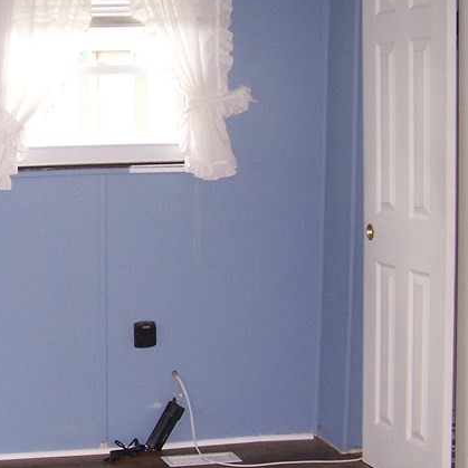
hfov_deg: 20.3
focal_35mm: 82
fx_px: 1254
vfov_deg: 21.1
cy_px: 292
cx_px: -25
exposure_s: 1/60
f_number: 2.8
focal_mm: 6.3
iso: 140
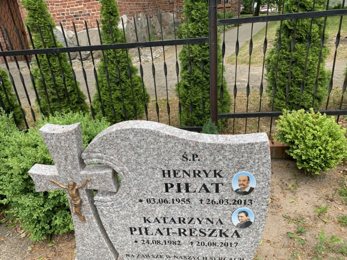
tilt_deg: -25.3
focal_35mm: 26
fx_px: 261
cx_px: 174
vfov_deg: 53.1
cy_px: 130
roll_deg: +4.1
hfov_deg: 67.3
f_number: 1.8
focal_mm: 4.25
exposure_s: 1/255
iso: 25
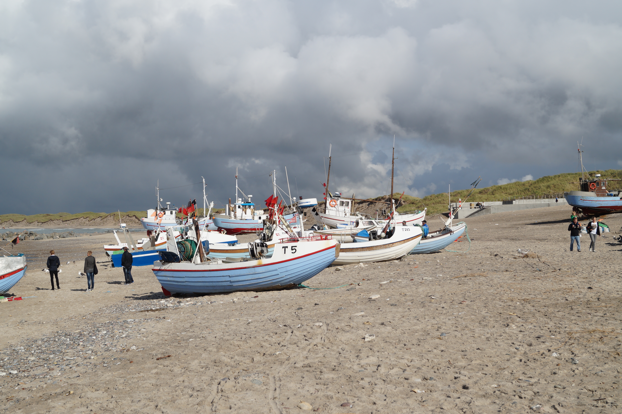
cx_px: 311
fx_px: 725
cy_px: 207
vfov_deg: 31.9
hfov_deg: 46.4
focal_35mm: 42
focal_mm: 28
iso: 100
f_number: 11
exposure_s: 1/320
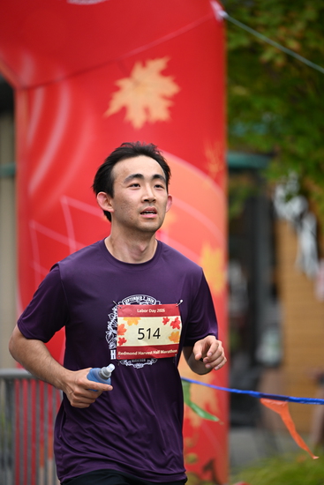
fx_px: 2698
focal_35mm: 200
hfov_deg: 6.9
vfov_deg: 10.3
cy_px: 242
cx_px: 162
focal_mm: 200
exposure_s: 1/2000
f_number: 2.8
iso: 640
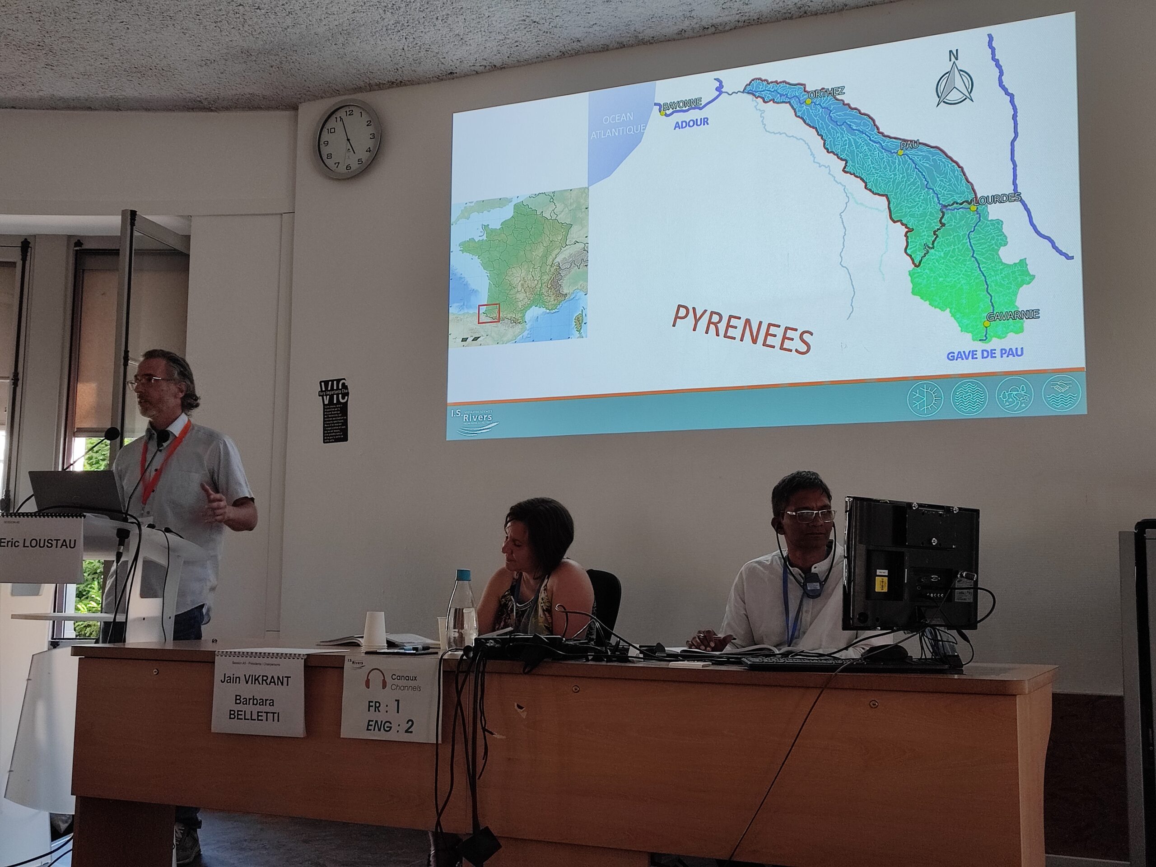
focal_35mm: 25
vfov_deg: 54.9
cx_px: 578
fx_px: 835
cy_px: 434
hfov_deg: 69.4
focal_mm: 5.96
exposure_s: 1/100
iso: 142
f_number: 1.75
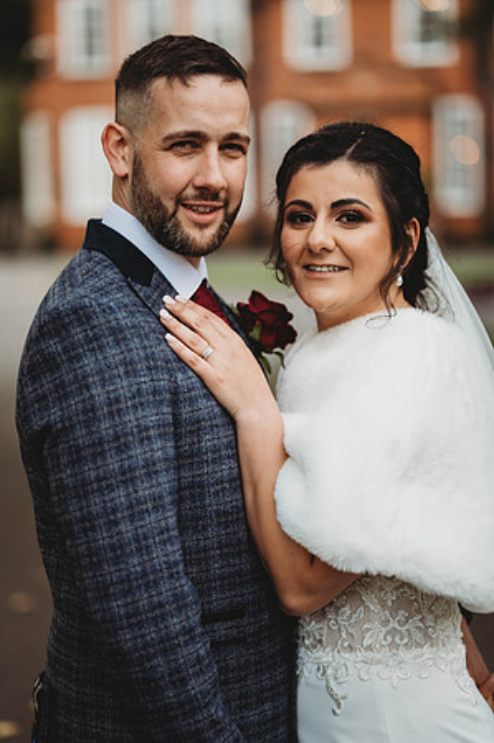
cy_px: 372
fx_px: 1753
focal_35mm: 85
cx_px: 247
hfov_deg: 16.0
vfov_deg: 23.9
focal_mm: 85
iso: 100
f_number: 1.8
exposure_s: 1/200
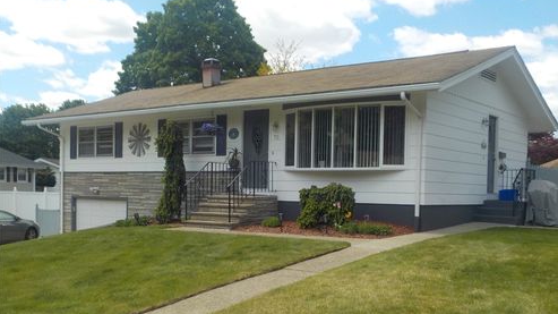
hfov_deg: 48.4
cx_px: 281
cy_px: 202
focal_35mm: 42
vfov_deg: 28.2
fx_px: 621
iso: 125
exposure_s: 1/800
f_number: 3.7
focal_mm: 5.2
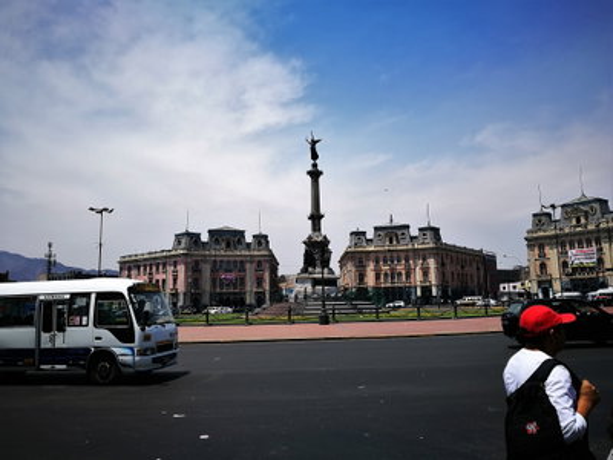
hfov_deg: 65.3
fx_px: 478
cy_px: 230
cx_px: 306
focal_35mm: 27
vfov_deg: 51.4
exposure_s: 1/1376
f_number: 2.2
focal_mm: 4.5
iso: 50
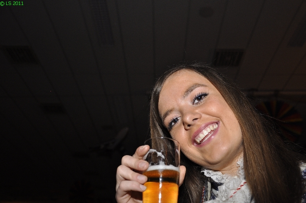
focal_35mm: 38
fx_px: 318
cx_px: 153
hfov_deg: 51.3
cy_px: 102
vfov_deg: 35.4
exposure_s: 1/60
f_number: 5
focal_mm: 25
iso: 400
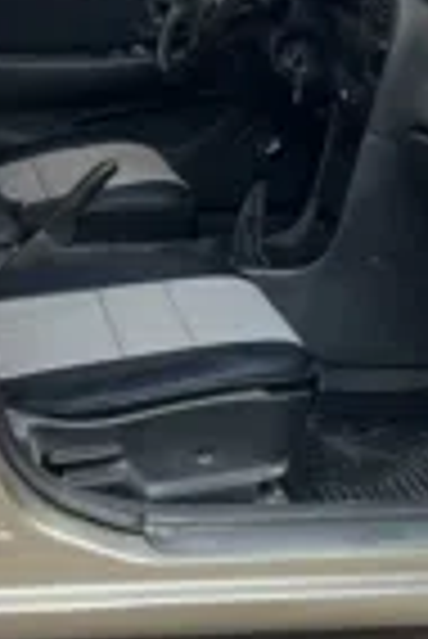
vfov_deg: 26.6
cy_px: 378
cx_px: 81
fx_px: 1352
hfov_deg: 17.8
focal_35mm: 76
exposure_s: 1/60
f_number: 1.6
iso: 160
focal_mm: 5.1
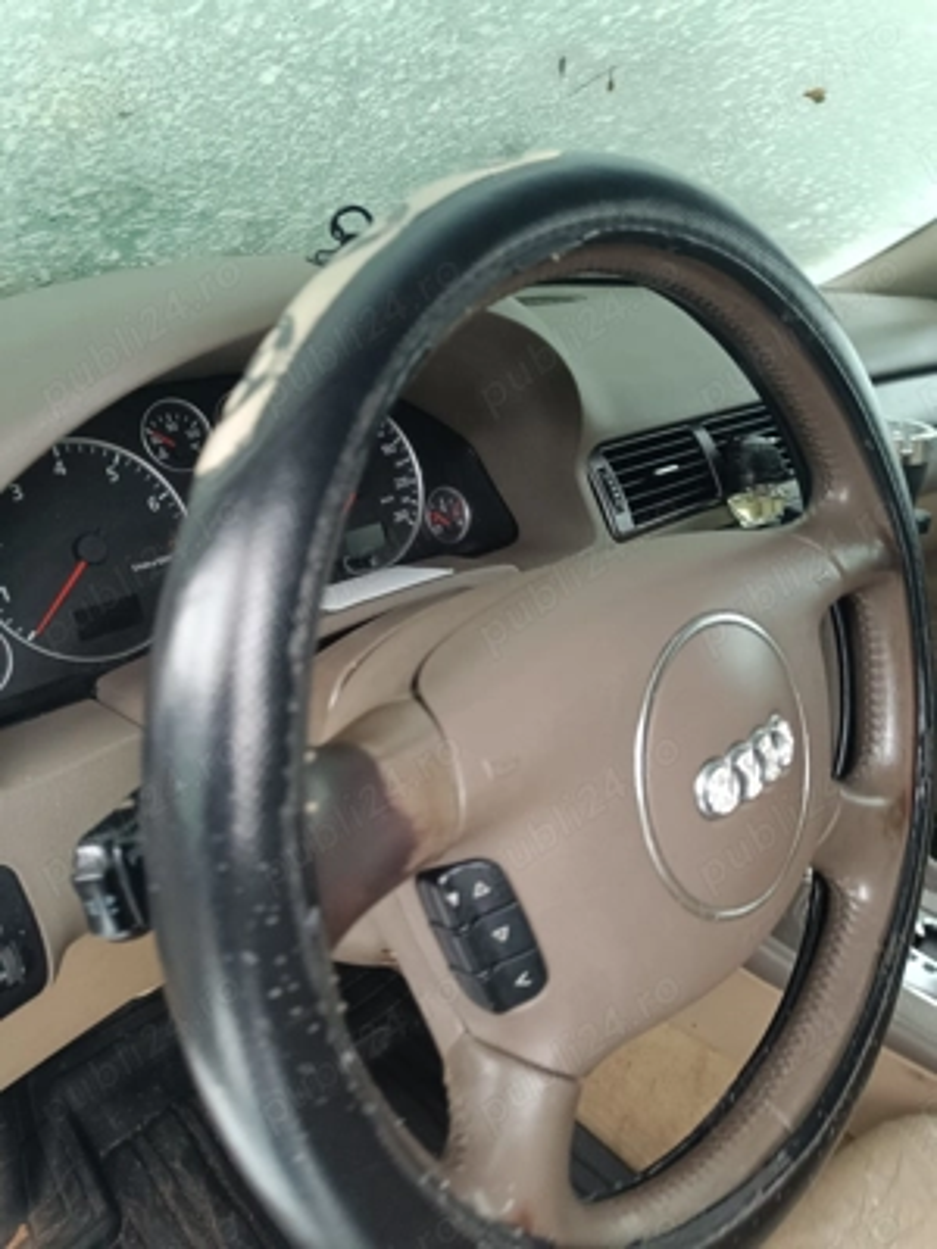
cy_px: 624
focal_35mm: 24
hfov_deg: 56.8
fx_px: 866
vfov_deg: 71.6
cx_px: 468
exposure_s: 1/50.1
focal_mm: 5.59
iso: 620
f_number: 1.88
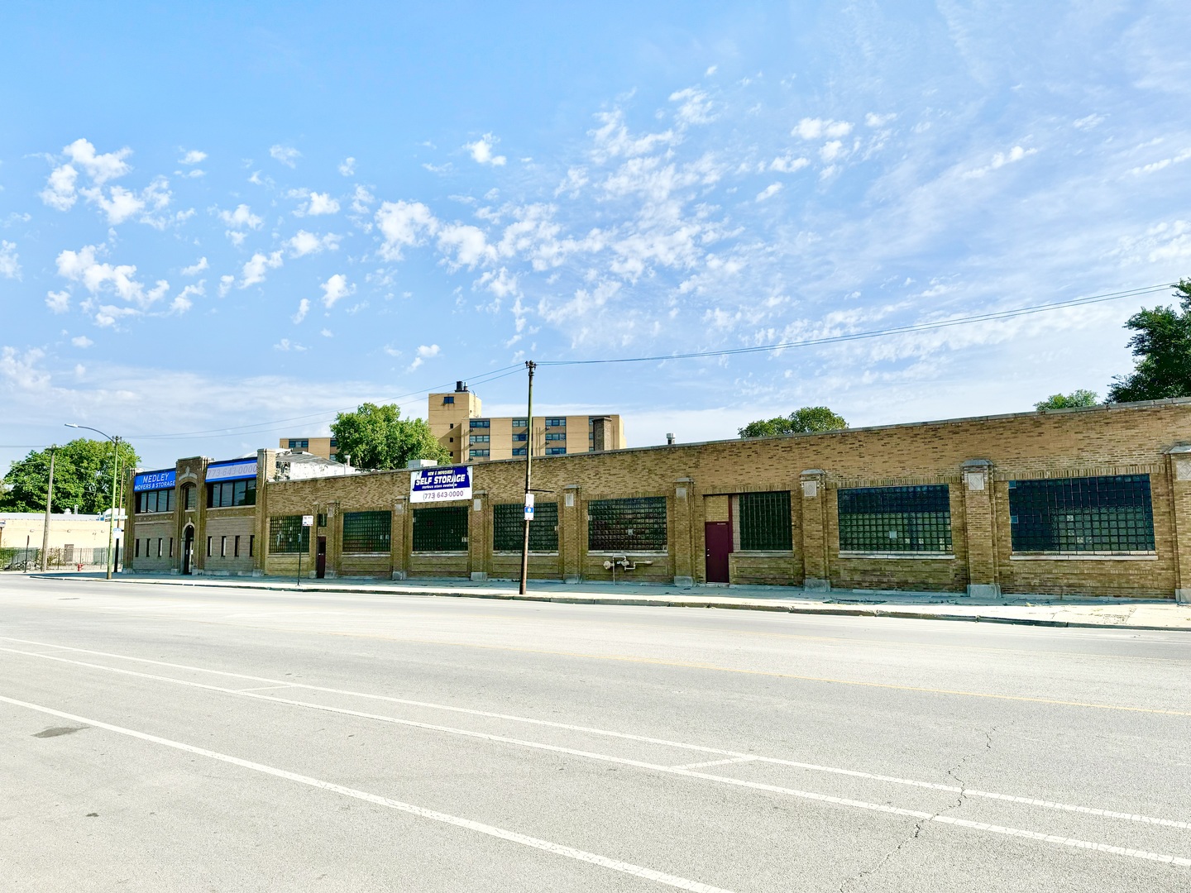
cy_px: 446
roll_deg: +0.4
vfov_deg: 56.8
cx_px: 596
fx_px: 826
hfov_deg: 71.6
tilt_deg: +6.4
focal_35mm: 24
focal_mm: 6.76
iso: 80
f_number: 1.78
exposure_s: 1/6410
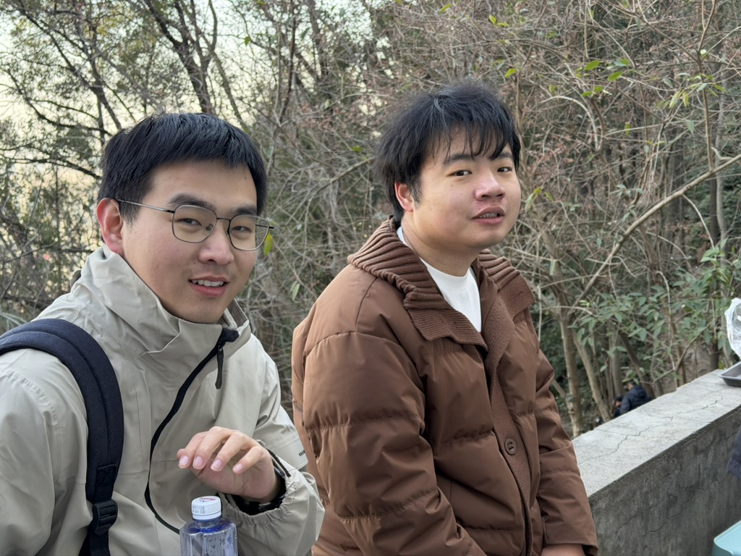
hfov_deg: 39.7
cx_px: 370
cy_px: 278
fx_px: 1028
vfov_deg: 30.3
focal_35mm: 48
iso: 64
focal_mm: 6.76
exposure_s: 1/175
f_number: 1.78
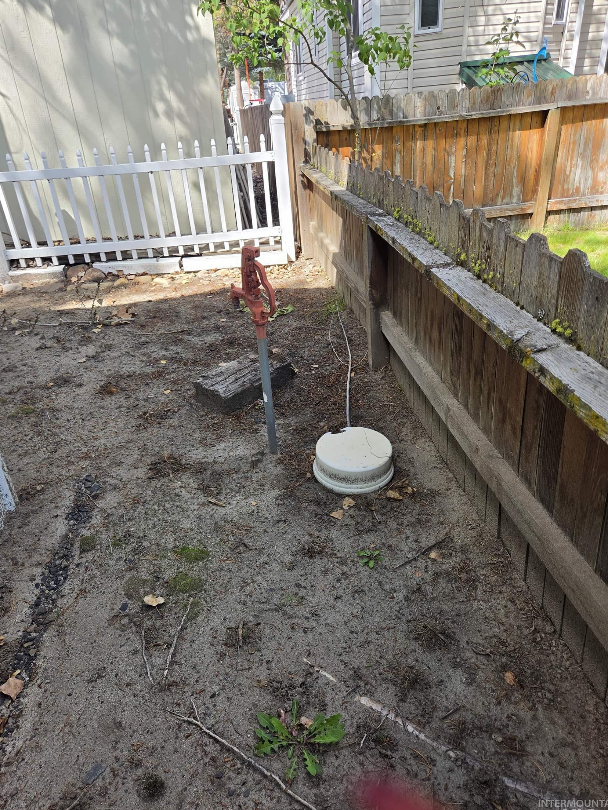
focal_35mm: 24
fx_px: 562
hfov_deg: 56.8
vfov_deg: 71.6
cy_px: 419
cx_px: 306
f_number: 1.8
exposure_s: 1/1276
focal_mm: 5.4
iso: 80
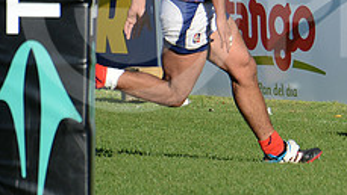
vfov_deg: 1.5
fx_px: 7317
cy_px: 5
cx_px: 389
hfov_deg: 2.7
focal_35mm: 795
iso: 400
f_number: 5.6
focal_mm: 300
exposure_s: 1/1250
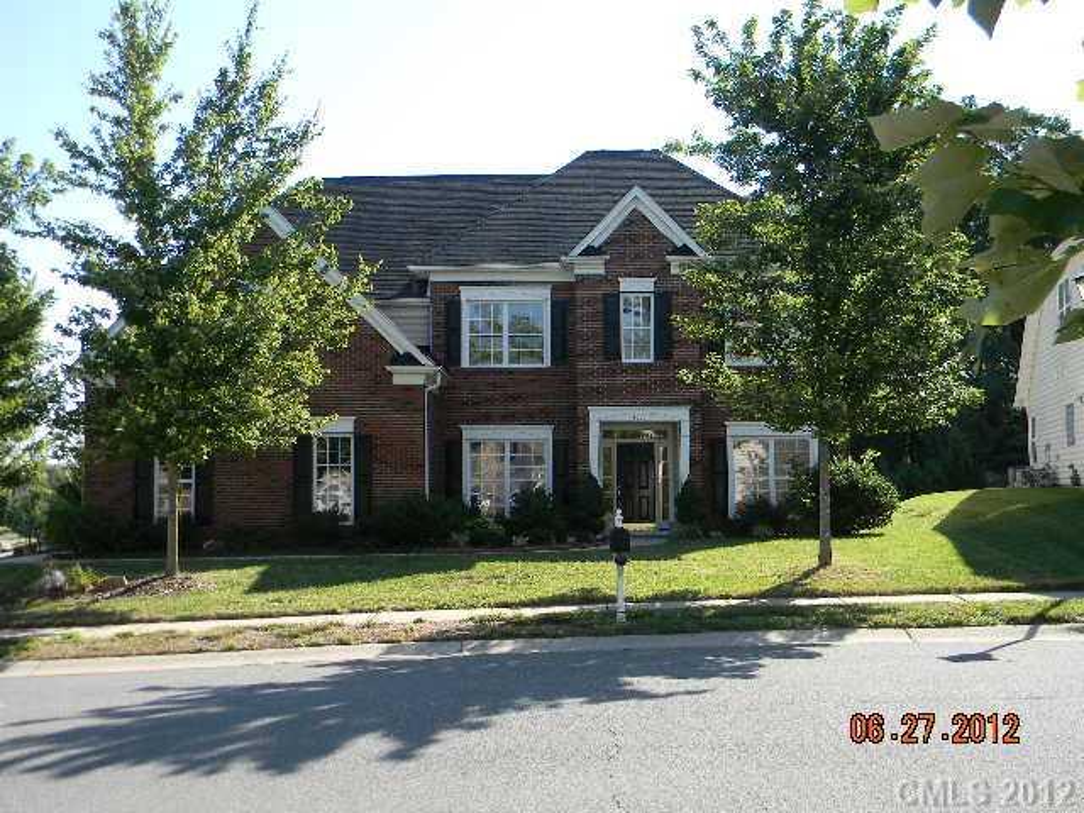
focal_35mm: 36
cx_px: 542
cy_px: 406
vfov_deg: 39.7
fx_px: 1127
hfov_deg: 51.4
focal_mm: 6.4
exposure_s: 1/320
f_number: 3.7
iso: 80
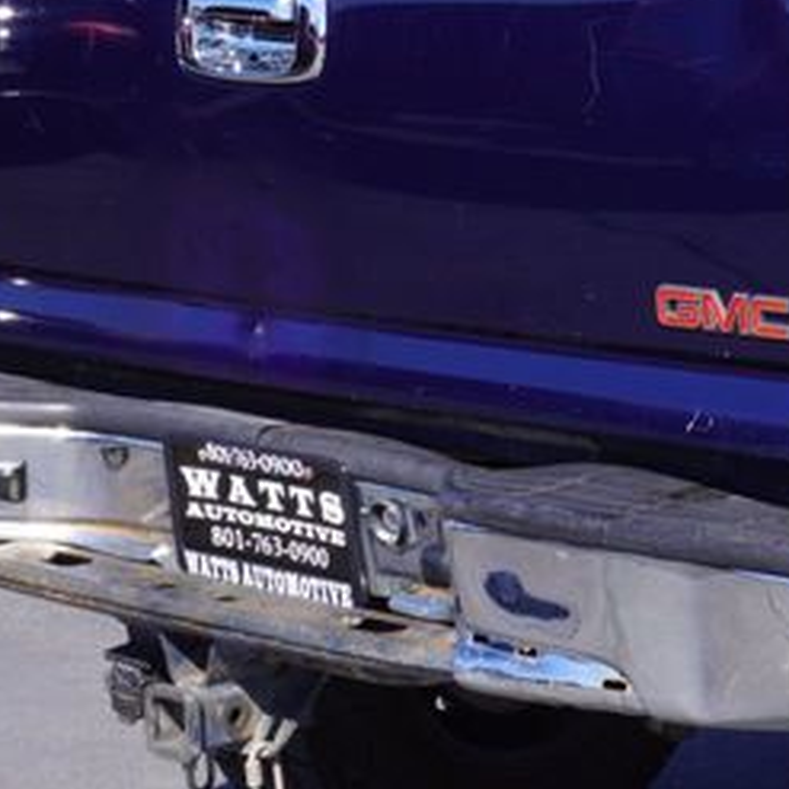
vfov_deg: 11.8
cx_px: 1246
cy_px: 351
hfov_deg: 11.3
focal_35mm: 148
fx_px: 3817
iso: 100
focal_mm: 28
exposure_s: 1/125
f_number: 9
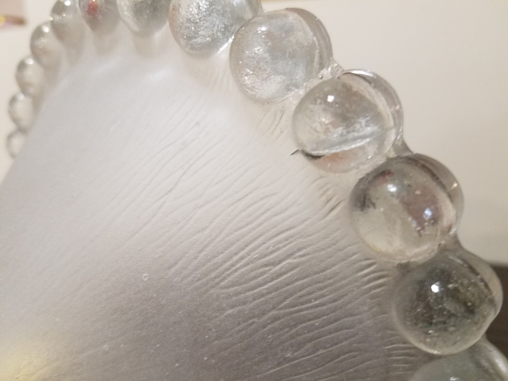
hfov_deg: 67.3
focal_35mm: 26
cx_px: 254
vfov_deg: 53.1
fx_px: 382
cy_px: 190
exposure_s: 1/17
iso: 200
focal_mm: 4.2
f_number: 1.7
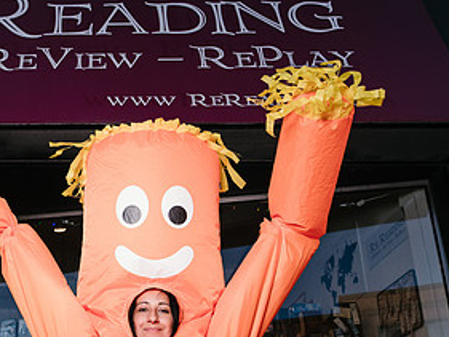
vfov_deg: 26.9
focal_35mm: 53
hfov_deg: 34.2
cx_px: 48
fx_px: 688
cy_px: 283
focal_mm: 26
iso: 200
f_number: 5
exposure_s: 1/250
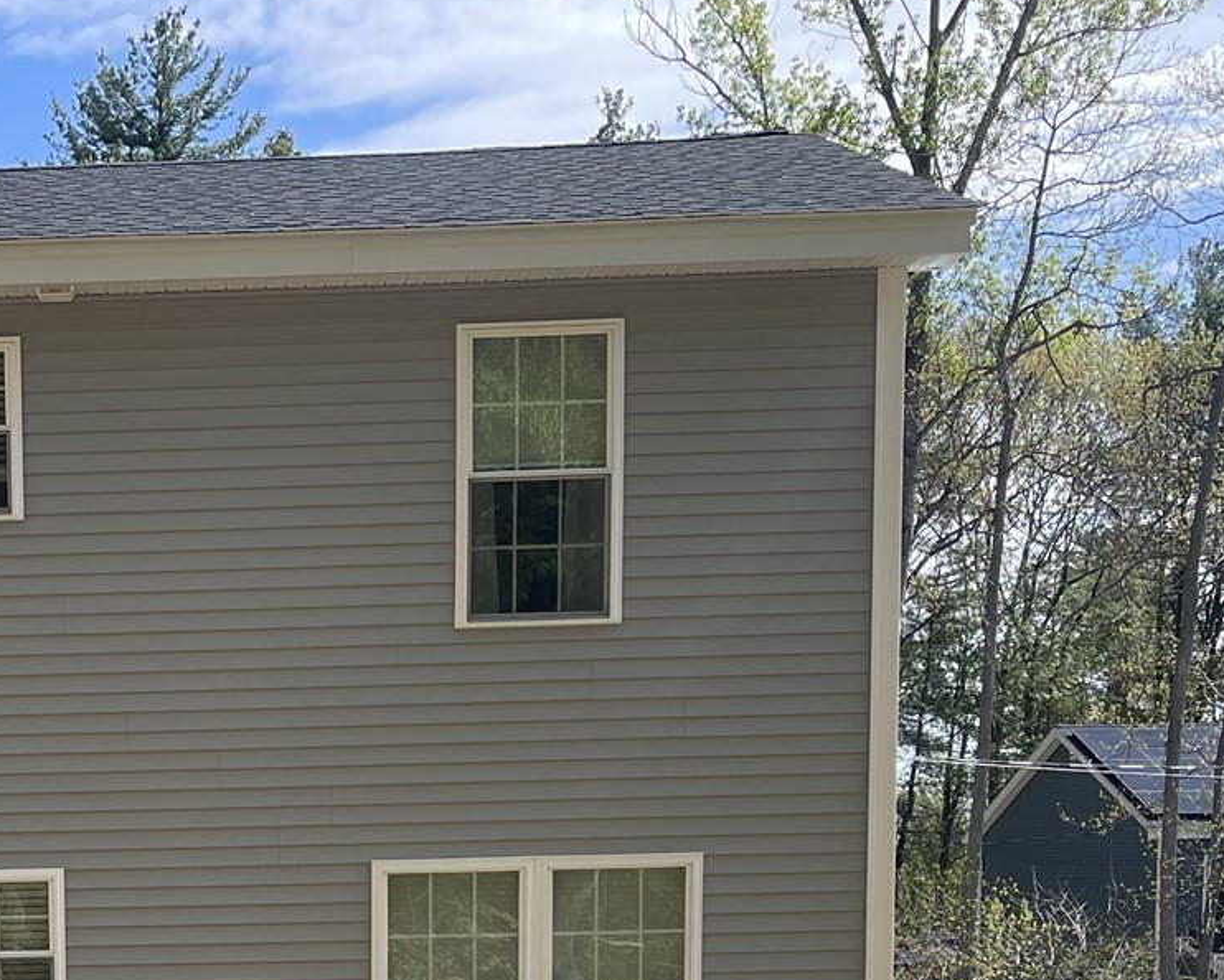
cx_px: 16
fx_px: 2536
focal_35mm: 70
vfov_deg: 20.6
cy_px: 1150
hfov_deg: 25.8
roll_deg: +1.1
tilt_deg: -6.1
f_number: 1.6
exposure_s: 1/2247
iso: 50
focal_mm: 5.1
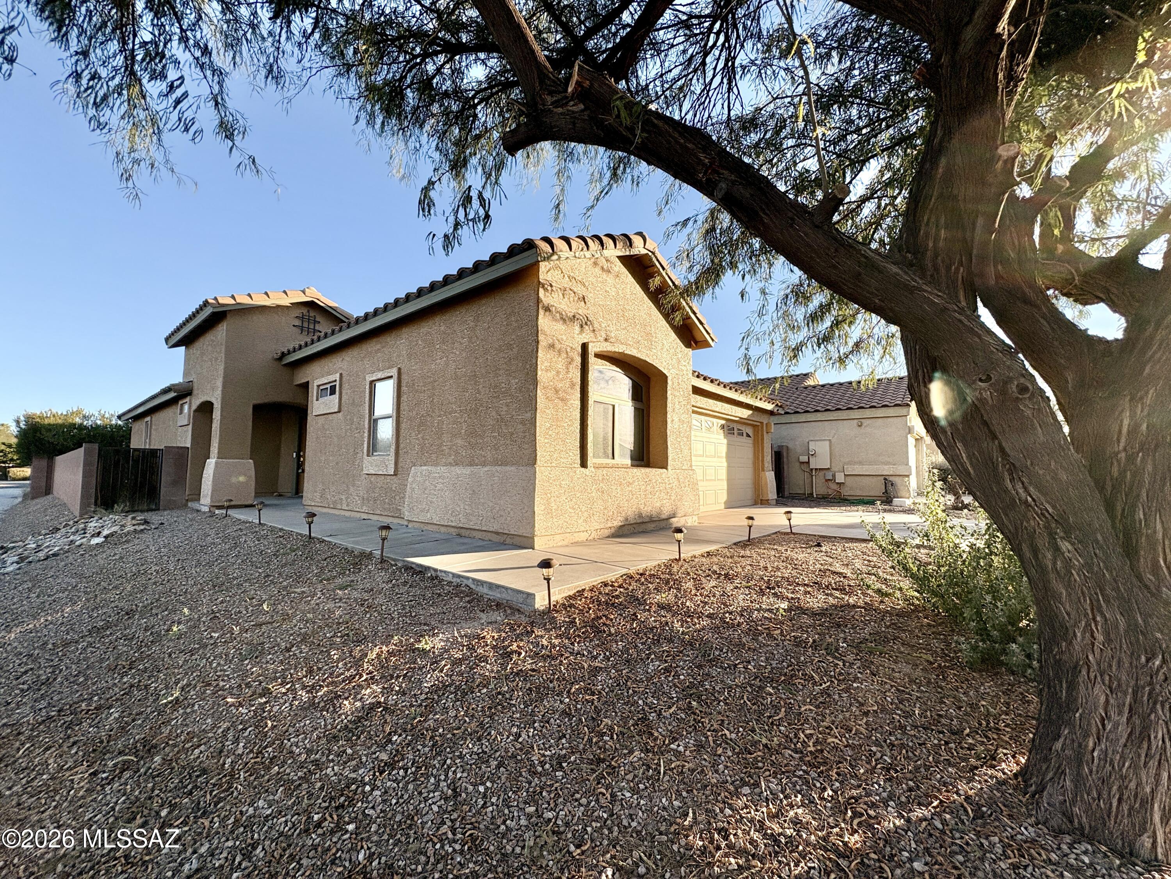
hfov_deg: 102.1
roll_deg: -0.2
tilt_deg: +4.5
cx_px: 586
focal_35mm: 14
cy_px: 440
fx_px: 474
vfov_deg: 85.7
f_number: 2.2
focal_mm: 2.22
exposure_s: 1/1006
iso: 50
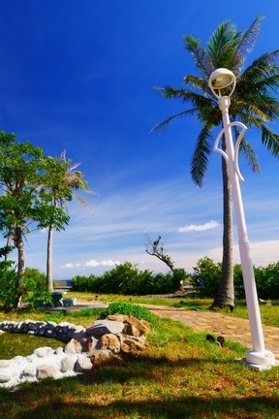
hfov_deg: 48.9
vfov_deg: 69.4
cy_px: 204
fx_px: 302
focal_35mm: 26
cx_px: 100
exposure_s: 1/250
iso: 200
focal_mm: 9
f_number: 5.6
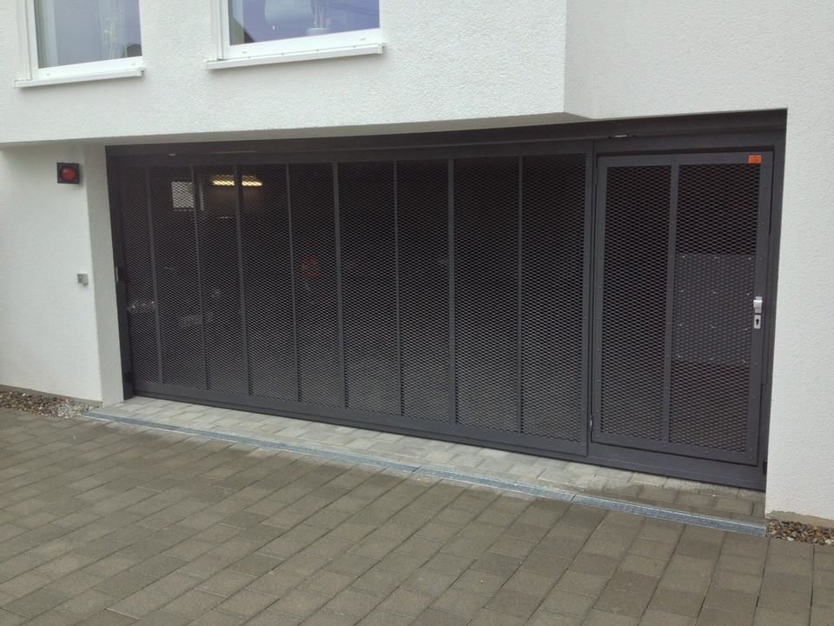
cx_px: 417
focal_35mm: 35
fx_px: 843
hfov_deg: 52.6
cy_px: 313
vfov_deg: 40.7
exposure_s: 1/325
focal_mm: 4.28
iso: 50
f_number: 2.4
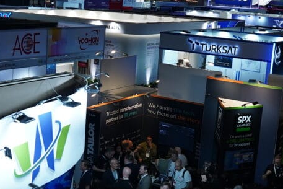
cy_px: 89
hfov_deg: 31.7
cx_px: 100
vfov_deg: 21.6
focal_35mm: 63
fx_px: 495
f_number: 2.8
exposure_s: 1/250
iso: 320
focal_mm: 24
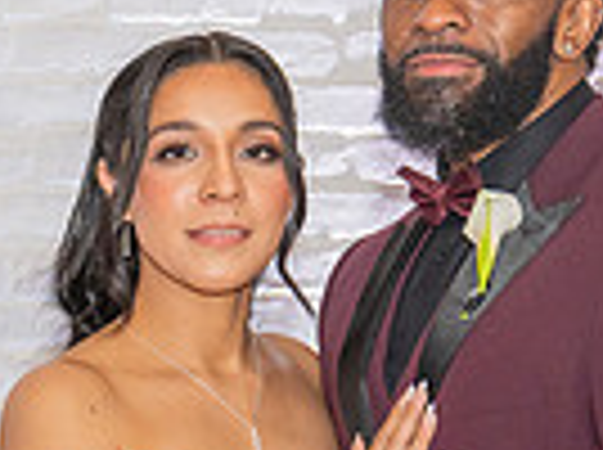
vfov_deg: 6.8
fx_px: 3756
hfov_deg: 9.0
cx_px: -297
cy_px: 682
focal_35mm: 216
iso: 800
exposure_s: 1/200
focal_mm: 42
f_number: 3.5
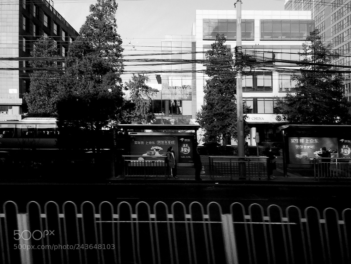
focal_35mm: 29
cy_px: 132
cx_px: 176
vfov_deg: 48.2
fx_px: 294
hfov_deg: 61.7
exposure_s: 1/421
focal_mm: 4.15
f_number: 2.2
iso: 32
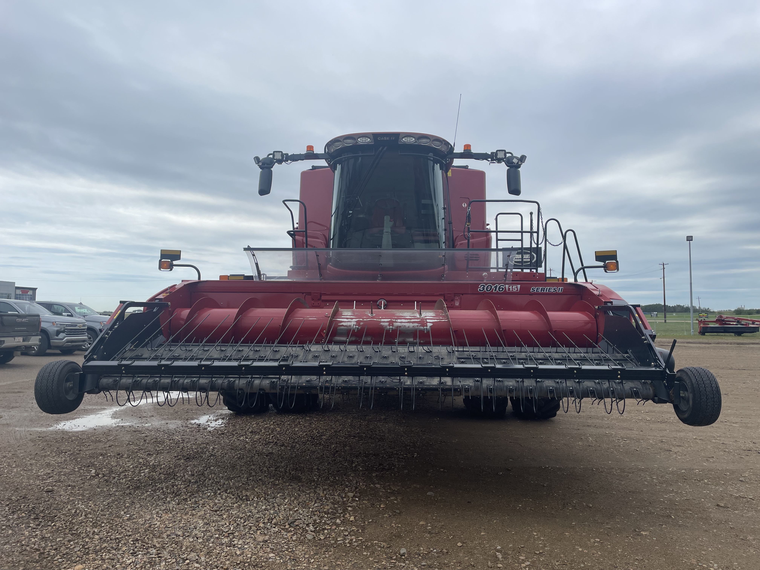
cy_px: 285
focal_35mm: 26
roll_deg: +0.3
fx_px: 571
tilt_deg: +3.7
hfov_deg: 67.3
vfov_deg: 53.1
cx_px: 380
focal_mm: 4.2
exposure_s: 1/1916
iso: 32
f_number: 1.6
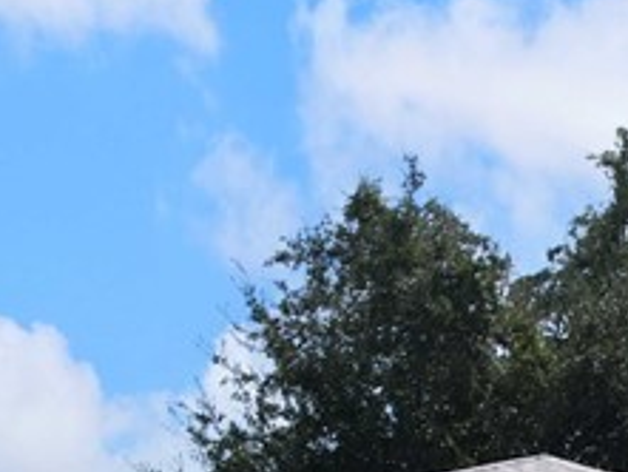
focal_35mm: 104
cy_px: 762
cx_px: 838
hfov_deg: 17.6
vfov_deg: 13.2
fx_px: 1888
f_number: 2.8
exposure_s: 1/4000
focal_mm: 8.38
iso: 110
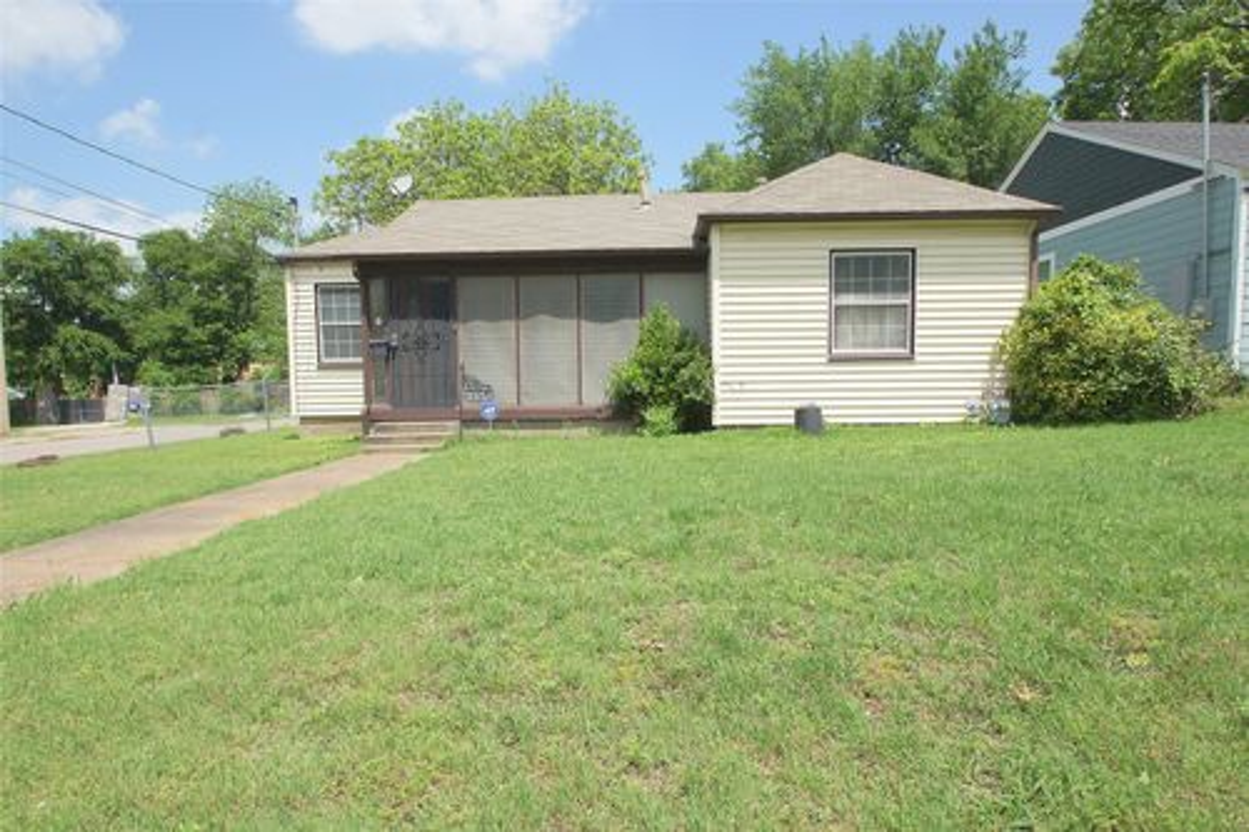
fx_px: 676
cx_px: 624
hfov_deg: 85.4
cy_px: 416
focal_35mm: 20
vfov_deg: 63.2
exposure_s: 1/320
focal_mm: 13
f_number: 10
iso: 200
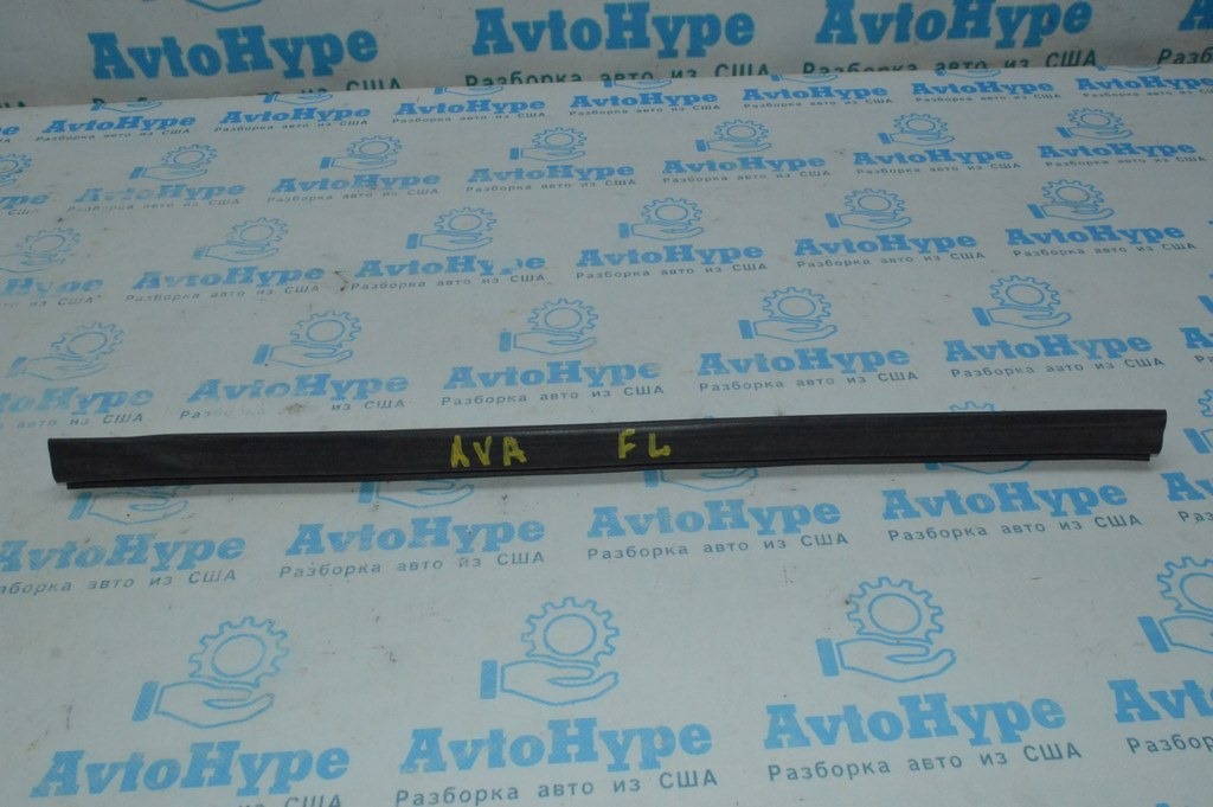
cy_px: 404
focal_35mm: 32
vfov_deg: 41.6
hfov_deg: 59.5
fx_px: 1060
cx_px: 606
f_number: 16
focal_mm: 21
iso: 3600
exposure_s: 1/200
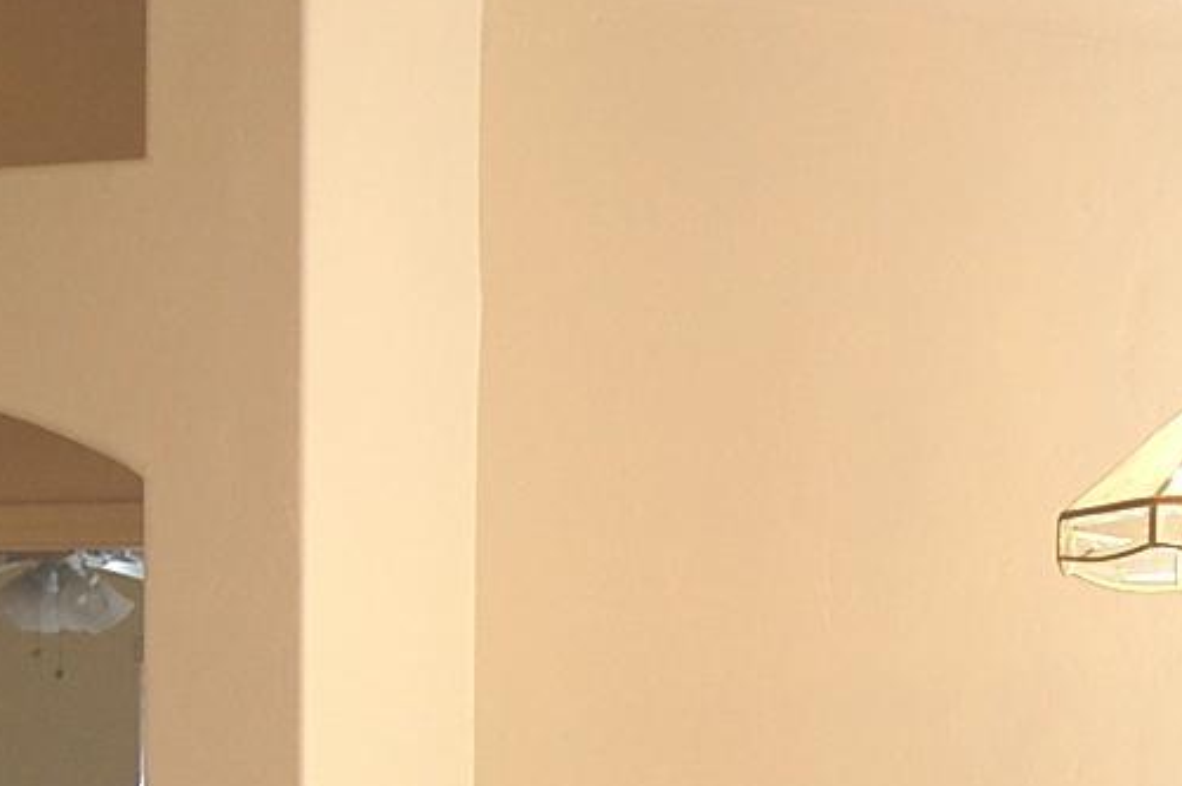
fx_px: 3247
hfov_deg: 20.6
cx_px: 776
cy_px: 1039
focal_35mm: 99
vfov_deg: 13.3
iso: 400
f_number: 5.6
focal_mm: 22
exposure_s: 1/125
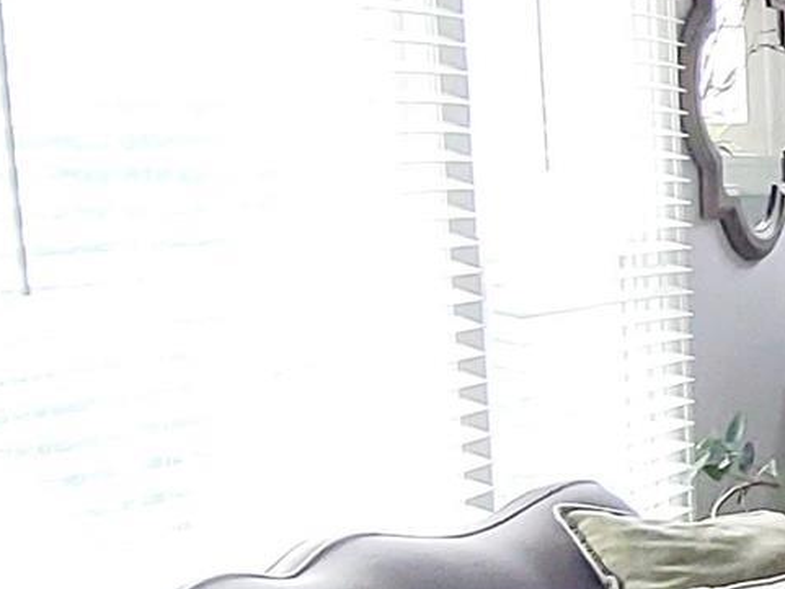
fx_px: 1883
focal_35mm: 83
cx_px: 1518
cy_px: 447
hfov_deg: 17.6
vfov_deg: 17.7
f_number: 2.2
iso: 100
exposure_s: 1/60.2
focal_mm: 2.2
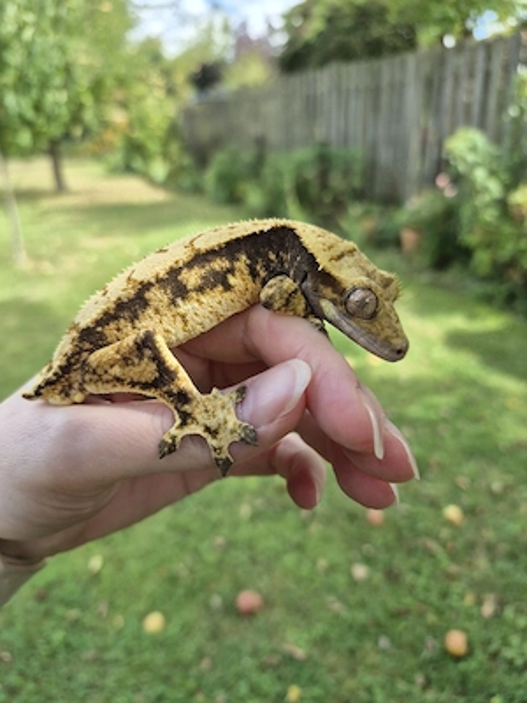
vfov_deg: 73.9
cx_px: 264
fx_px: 467
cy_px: 352
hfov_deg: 58.9
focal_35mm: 23
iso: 25
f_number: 1.8
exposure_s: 1/244
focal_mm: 5.4
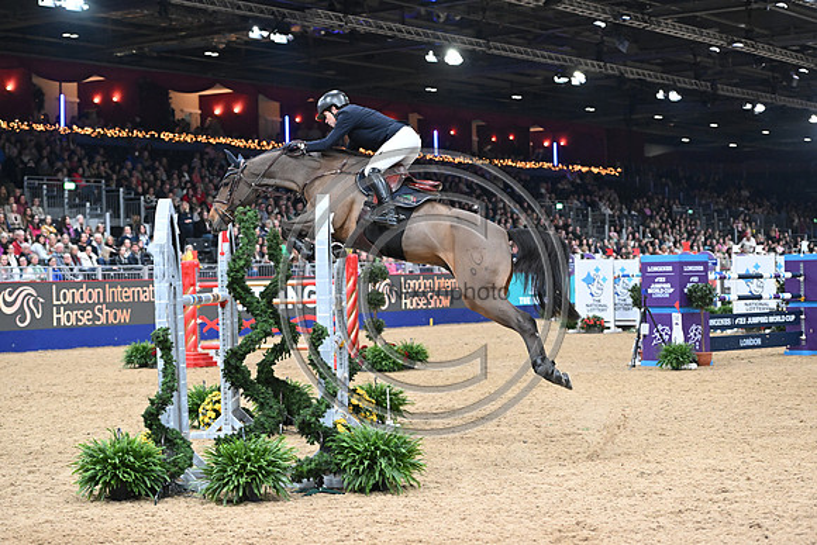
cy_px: 272
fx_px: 1702
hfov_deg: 27.0
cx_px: 408
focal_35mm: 75
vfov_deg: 18.2
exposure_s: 1/800
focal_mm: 75
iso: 6400
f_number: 3.5
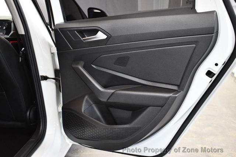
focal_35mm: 42
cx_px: 118
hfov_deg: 46.4
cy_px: 78
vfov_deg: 31.9
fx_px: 275
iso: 3200
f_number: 4.2
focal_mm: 28
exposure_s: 1/60
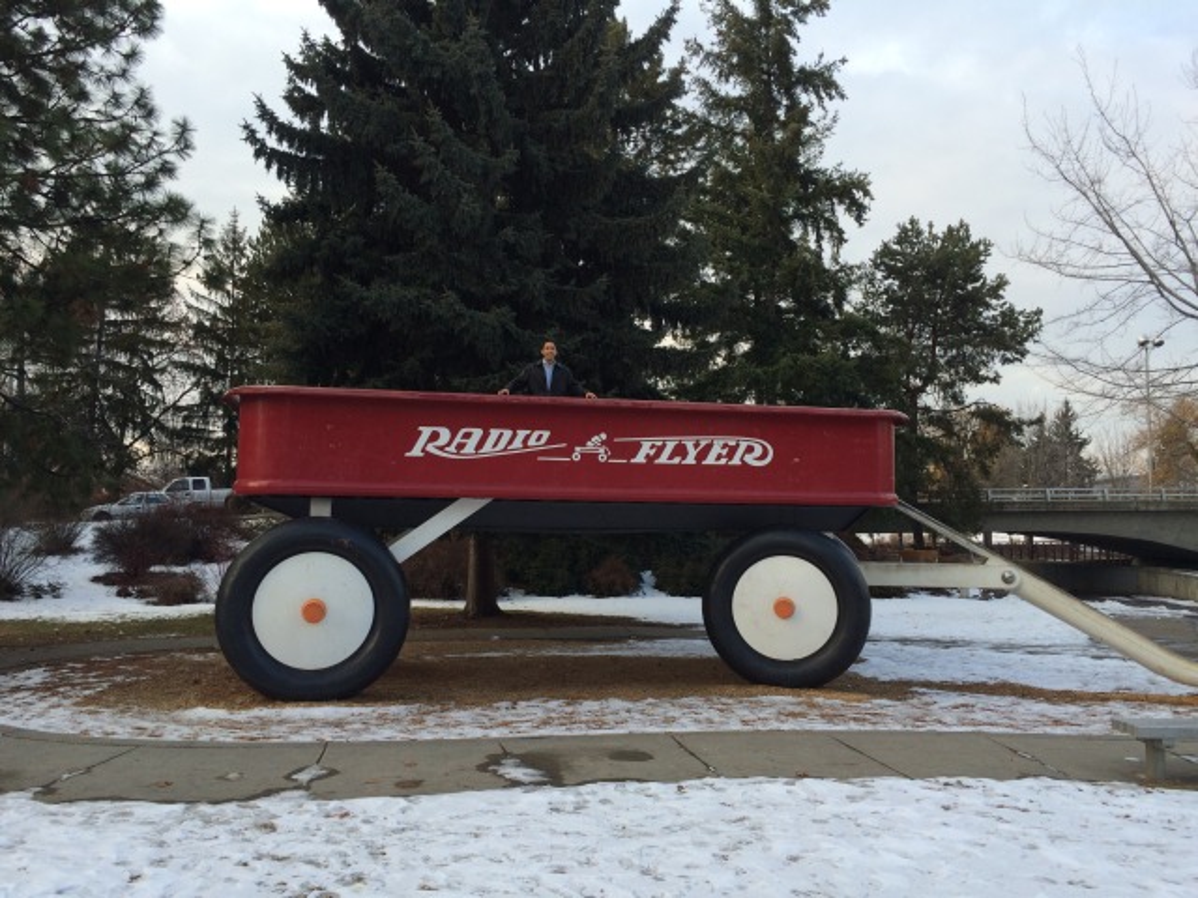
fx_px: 1004
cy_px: 449
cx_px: 599
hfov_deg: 61.7
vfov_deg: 48.2
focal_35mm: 29
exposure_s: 1/191
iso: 32
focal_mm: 4.15
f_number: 2.2
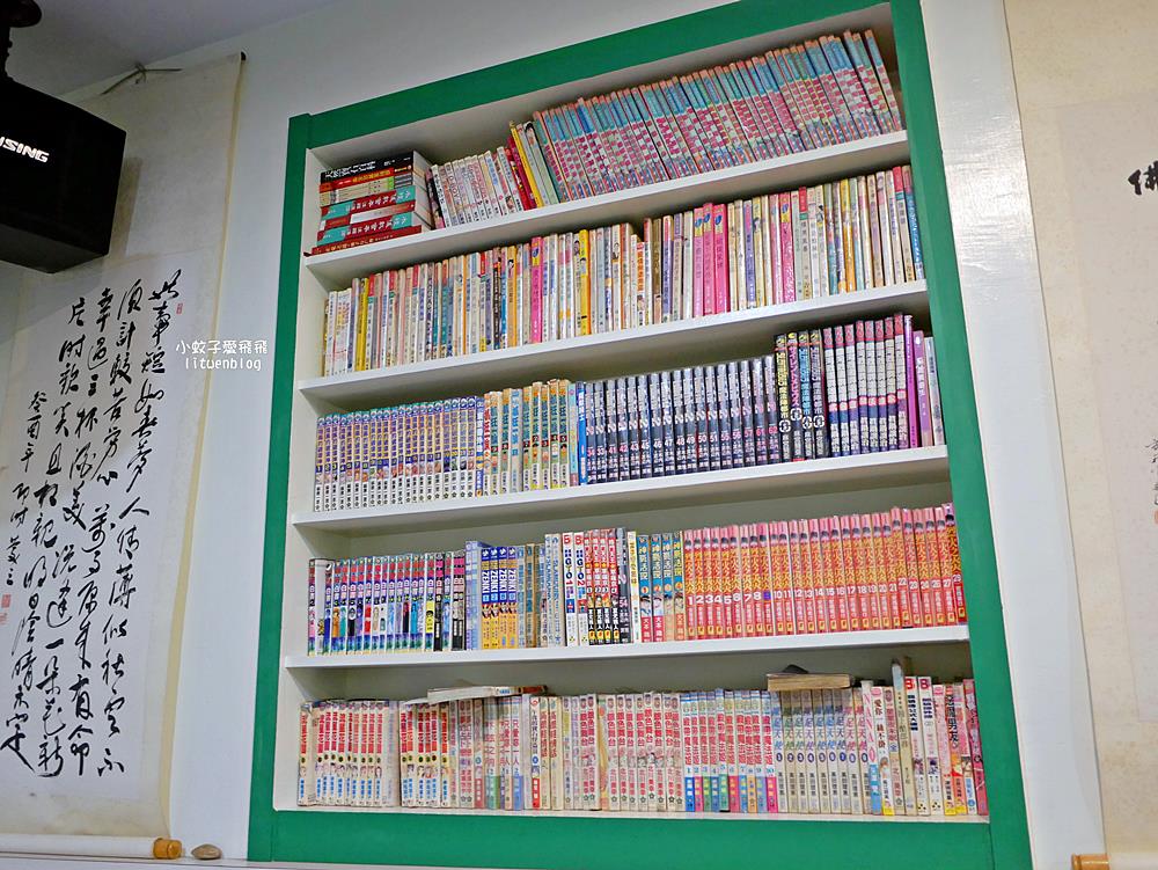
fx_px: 937
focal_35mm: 28
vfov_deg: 49.8
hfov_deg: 63.4
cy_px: 435
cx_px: 579
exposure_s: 1/60
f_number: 2.5
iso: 1000
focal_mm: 14
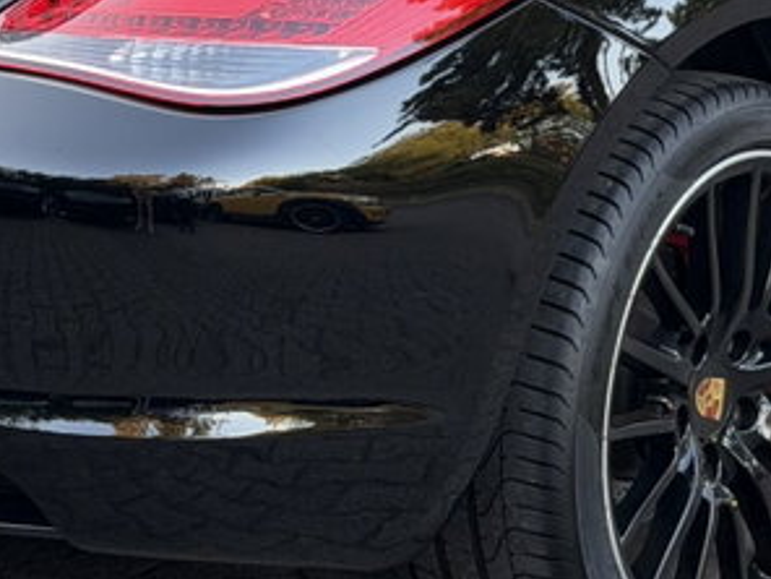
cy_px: 60
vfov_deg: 8.9
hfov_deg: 11.9
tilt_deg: -7.3
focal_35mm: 166
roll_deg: +0.1
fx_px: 3697
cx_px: 448
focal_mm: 6.76
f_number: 1.78
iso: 80
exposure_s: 1/121
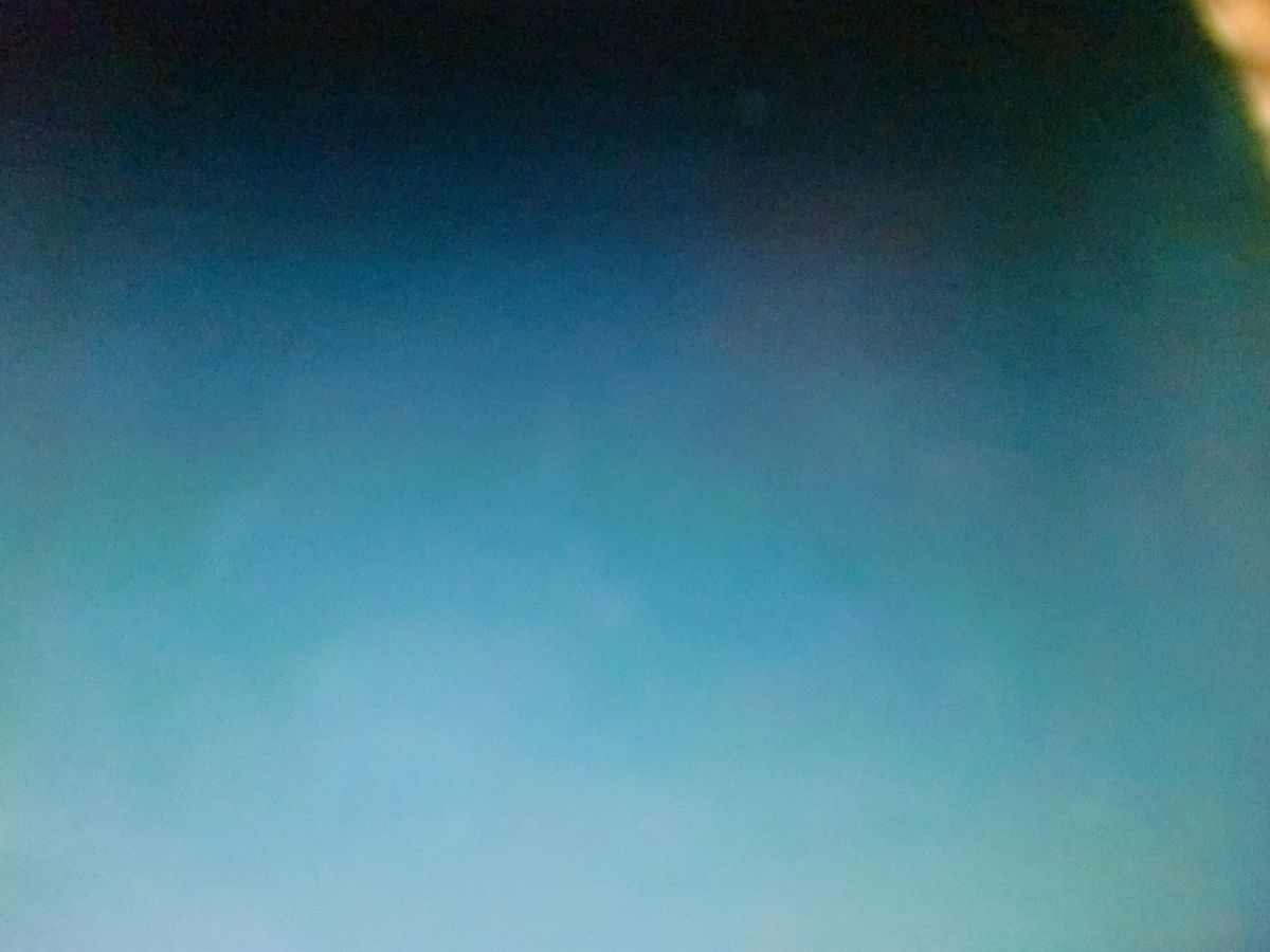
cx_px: 635
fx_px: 1284
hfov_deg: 52.6
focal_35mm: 35
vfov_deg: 40.7
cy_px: 476
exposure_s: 1/30
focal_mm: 6.3
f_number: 3.1
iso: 1600
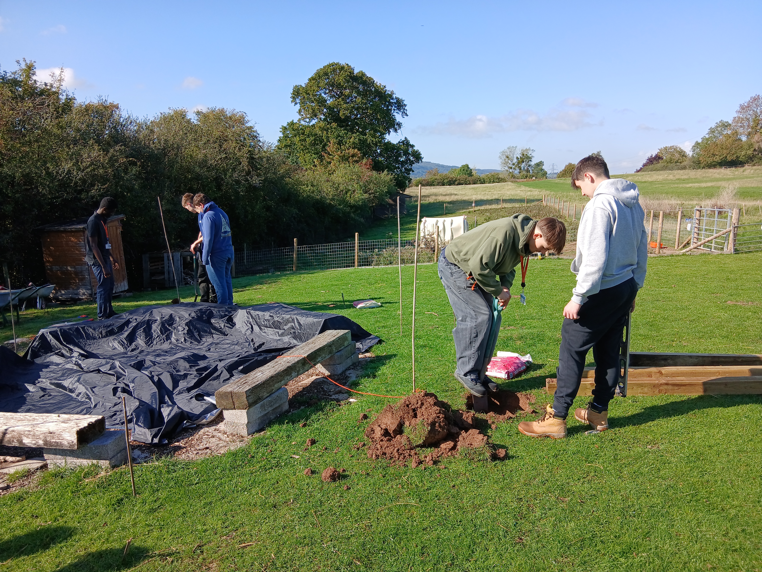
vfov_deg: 53.1
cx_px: 381
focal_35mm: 26
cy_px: 286
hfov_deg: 67.3
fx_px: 572
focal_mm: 3.98
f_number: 1.8
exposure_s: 1/349
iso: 20
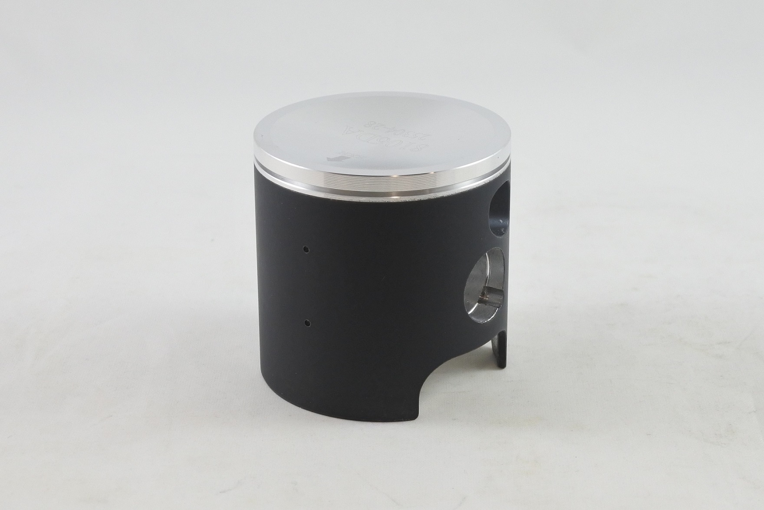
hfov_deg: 41.9
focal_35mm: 47
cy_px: 255
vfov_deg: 28.7
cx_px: 382
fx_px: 998
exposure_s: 1/125
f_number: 4.5
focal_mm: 17.6
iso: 450
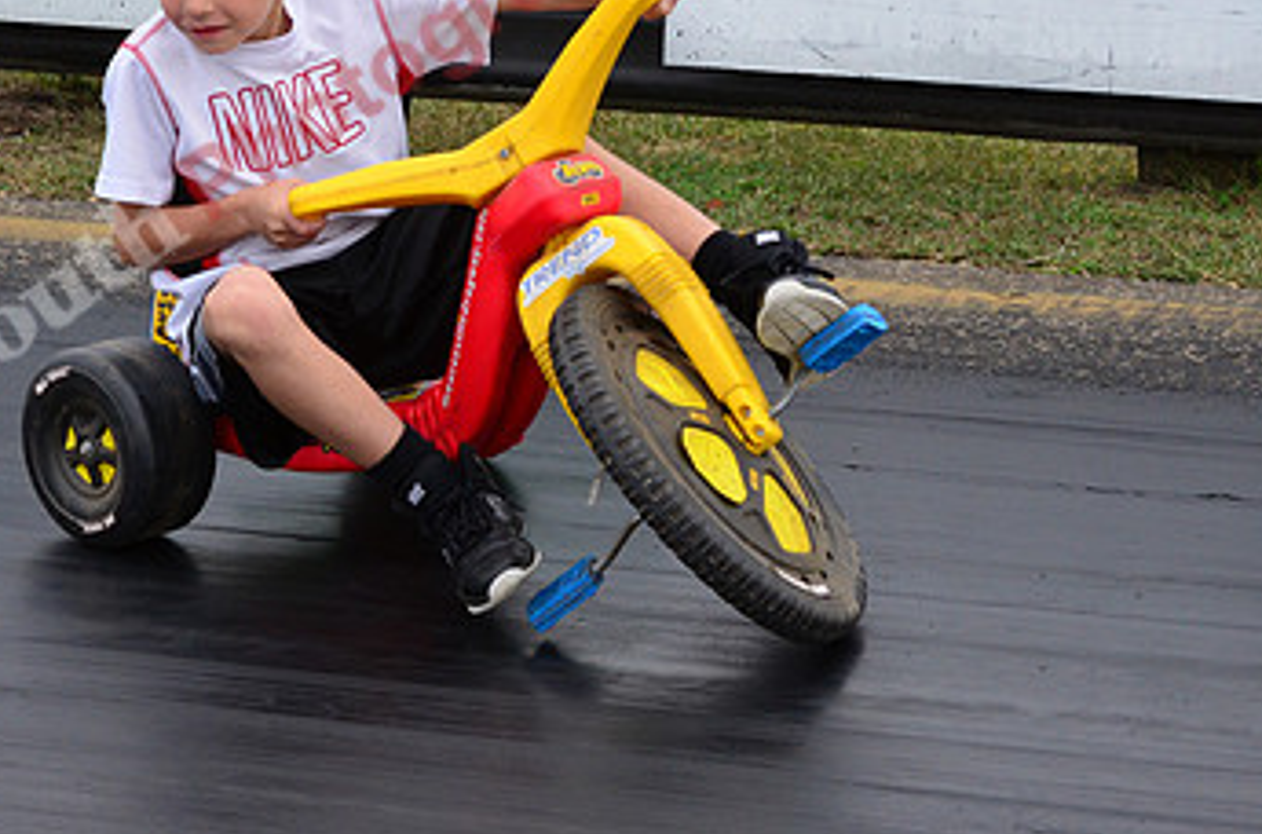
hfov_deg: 14.7
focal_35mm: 139
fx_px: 4854
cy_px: 190
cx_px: 245
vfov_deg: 9.8
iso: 1000
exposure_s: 1/500
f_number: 11
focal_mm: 55
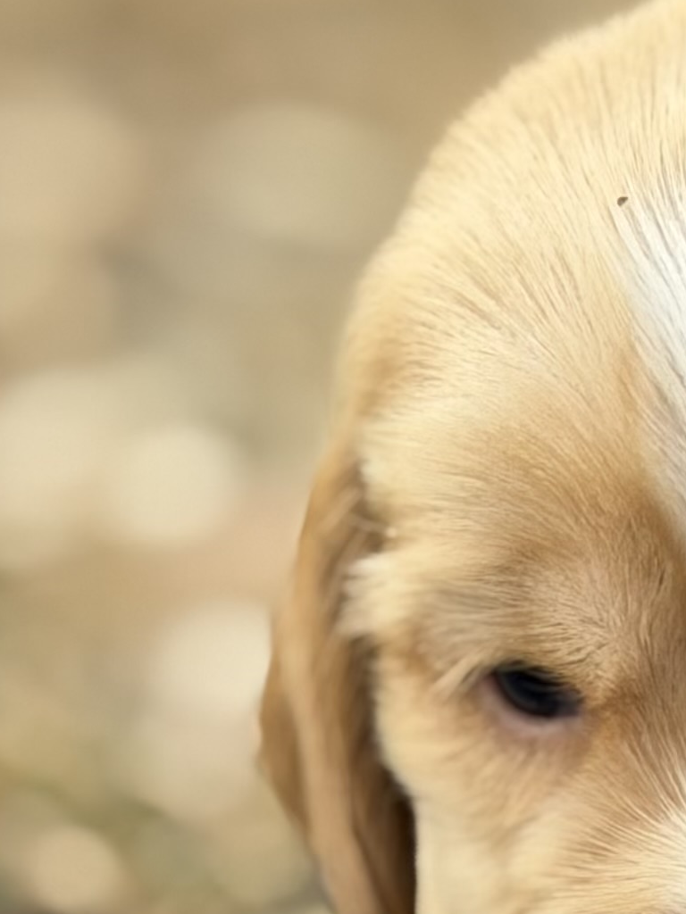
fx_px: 4994
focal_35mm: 189
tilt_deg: -21.3
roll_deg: -2.9
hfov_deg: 7.8
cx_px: 784
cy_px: 1425
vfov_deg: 10.1
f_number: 1.78
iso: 64
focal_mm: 6.76
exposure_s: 1/478
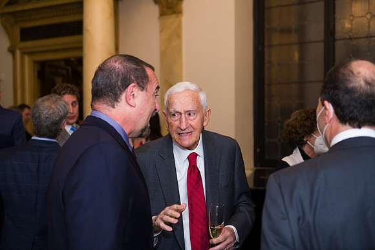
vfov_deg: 29.9
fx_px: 469
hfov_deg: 43.6
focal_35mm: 45
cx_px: 188
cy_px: 125
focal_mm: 45
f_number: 3.2
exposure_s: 1/125
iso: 1000
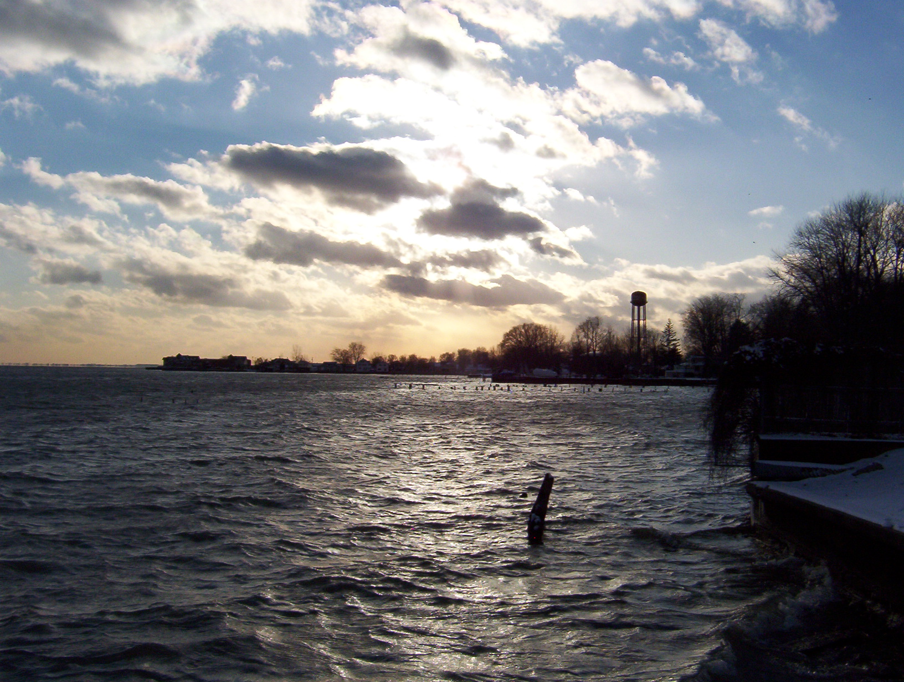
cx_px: 452
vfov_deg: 39.8
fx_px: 942
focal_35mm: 36
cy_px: 341
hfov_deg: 51.2
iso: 100
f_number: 5.24
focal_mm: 5.54
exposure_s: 1/1701
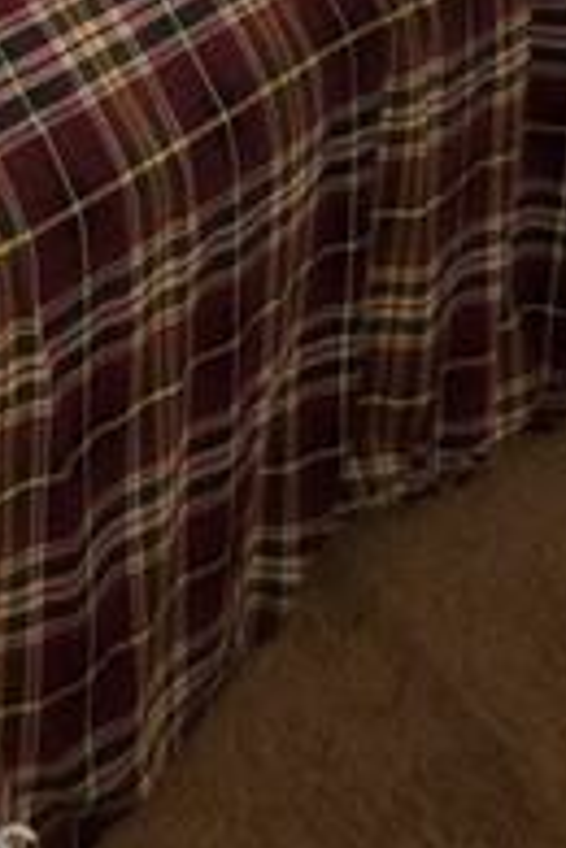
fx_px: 1674
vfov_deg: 19.6
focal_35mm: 71
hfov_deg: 14.5
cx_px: -688
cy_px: -744
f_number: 1.9
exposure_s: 1/60
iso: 320
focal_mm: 2.2
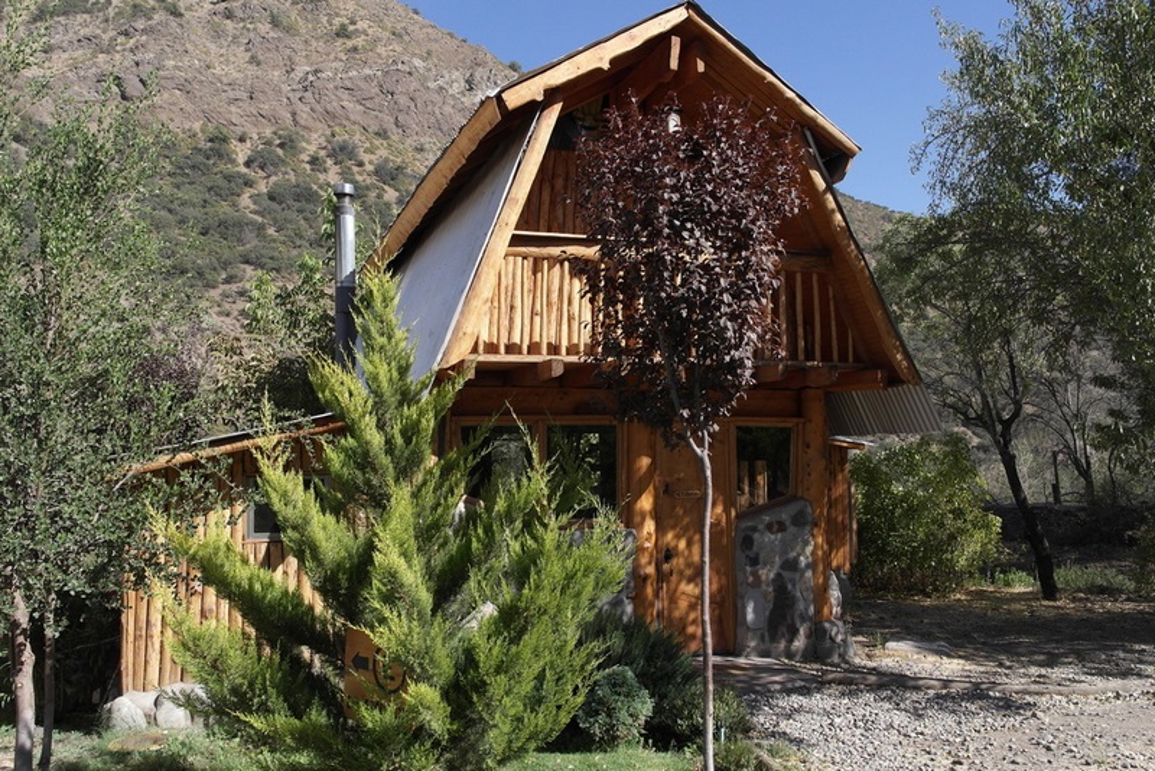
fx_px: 963
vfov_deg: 43.6
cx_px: 578
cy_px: 386
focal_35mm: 30
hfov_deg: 61.9
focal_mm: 20
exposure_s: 1/320
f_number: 7.1
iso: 200
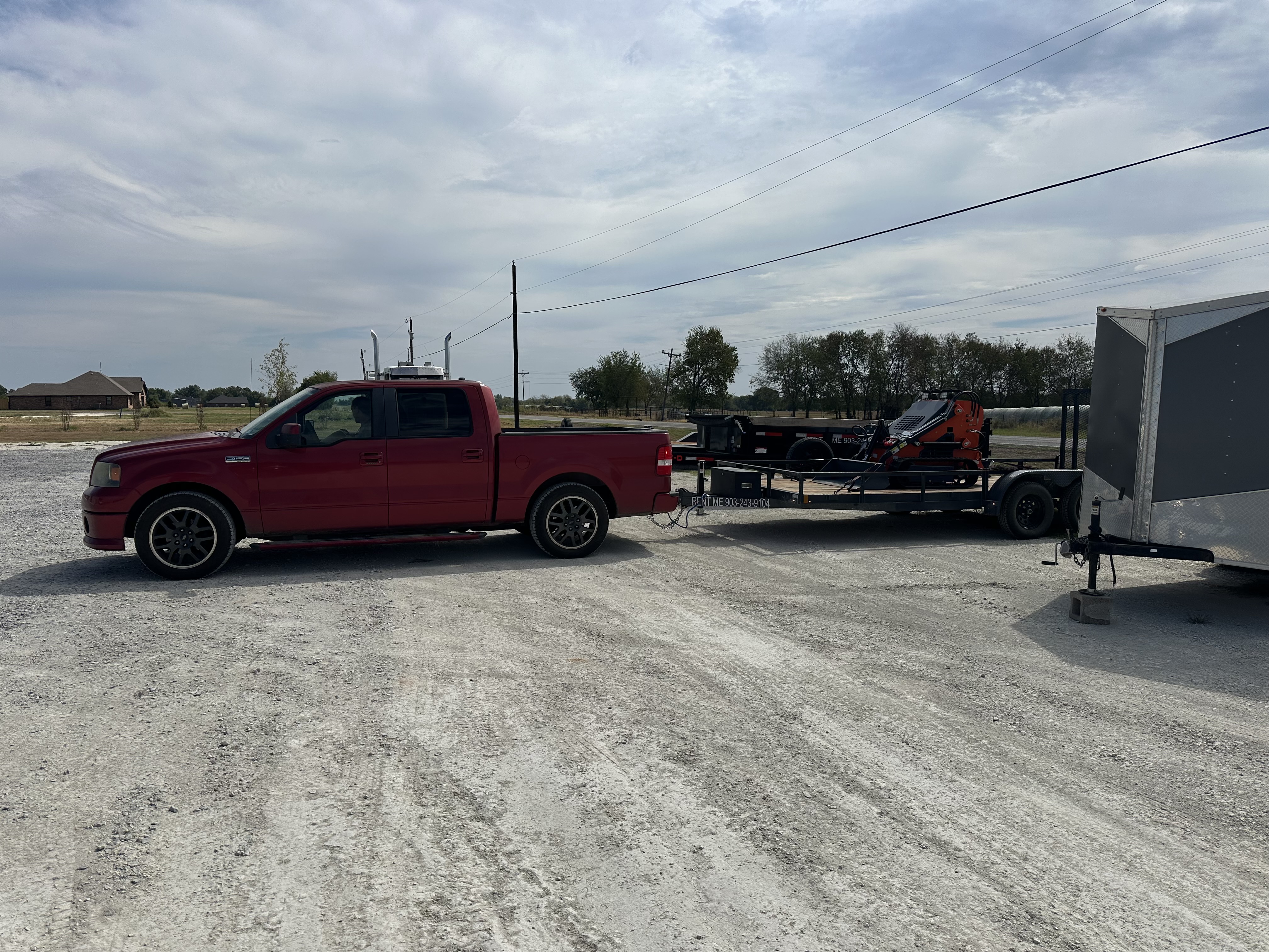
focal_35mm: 24
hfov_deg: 71.6
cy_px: 476
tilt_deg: -4.3
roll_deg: +0.3
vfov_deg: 56.8
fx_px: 880
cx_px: 634
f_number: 1.78
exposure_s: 1/10753
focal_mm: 6.86
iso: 80
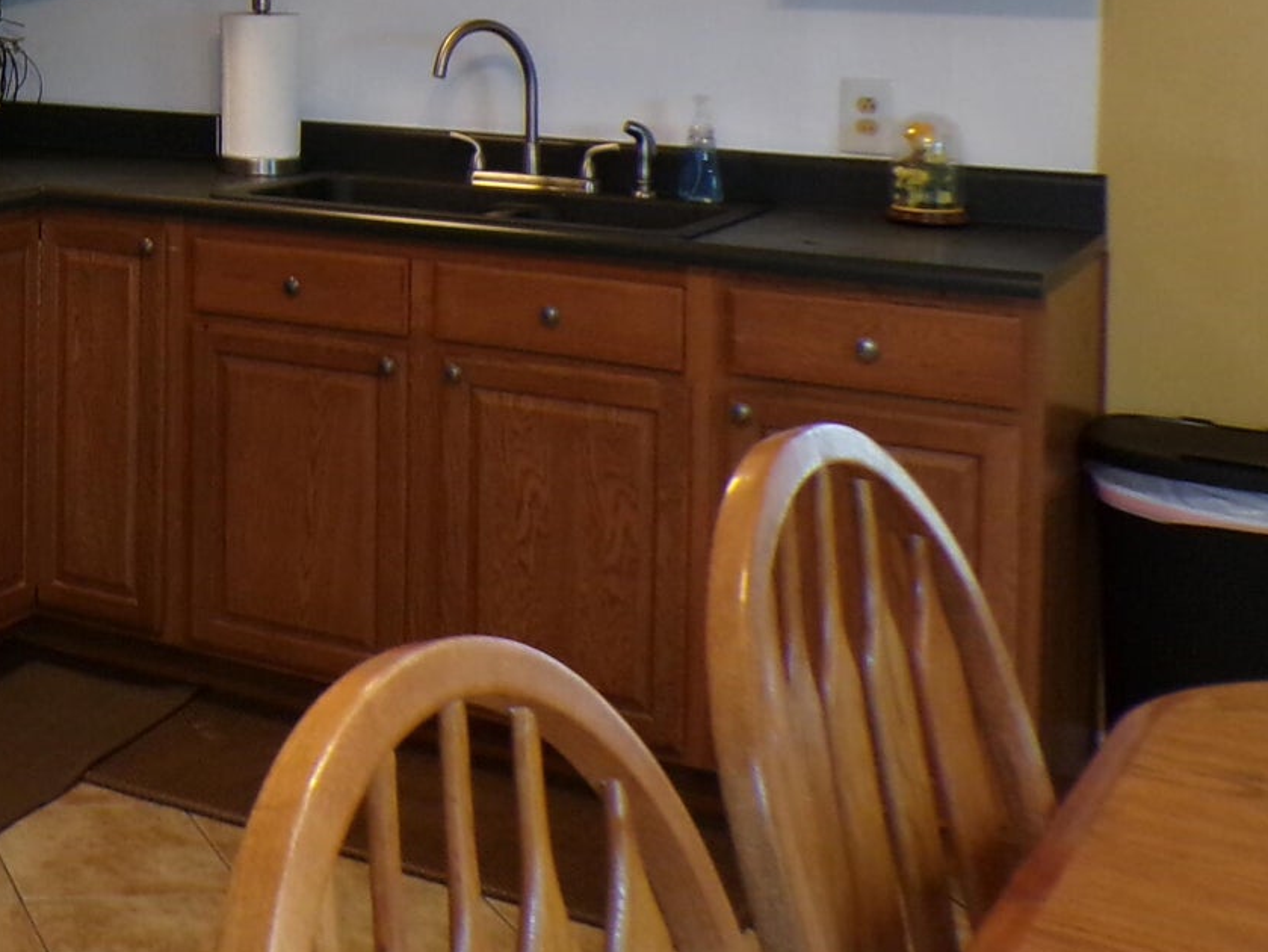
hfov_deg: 27.7
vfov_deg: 22.7
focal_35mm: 61
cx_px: -259
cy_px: -80
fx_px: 2235
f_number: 3
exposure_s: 1/17
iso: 284
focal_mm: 4.3
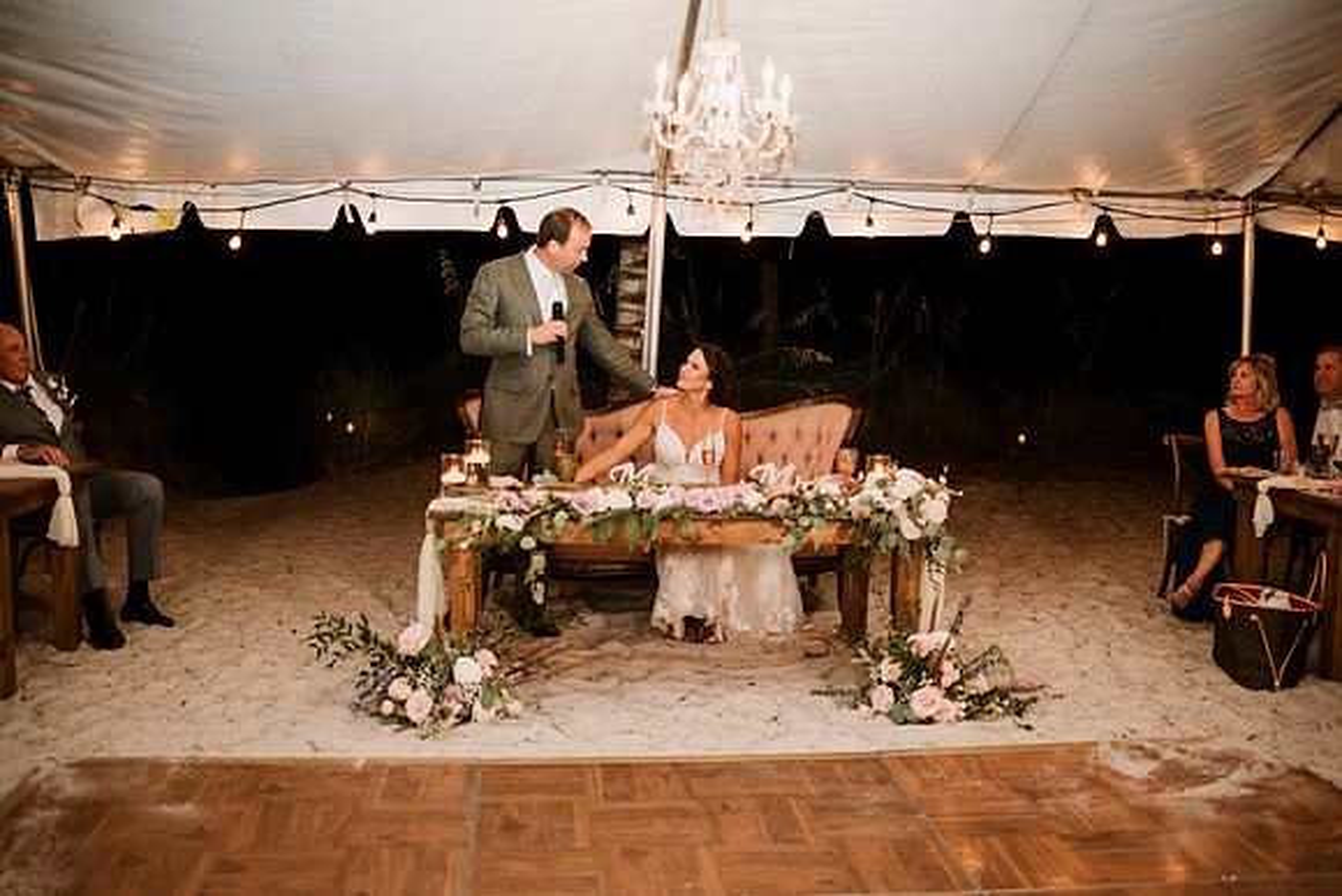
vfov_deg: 37.9
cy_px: 448
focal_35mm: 35
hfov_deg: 54.4
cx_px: 671
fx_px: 1305
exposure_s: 1/160
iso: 500
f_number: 2
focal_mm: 35
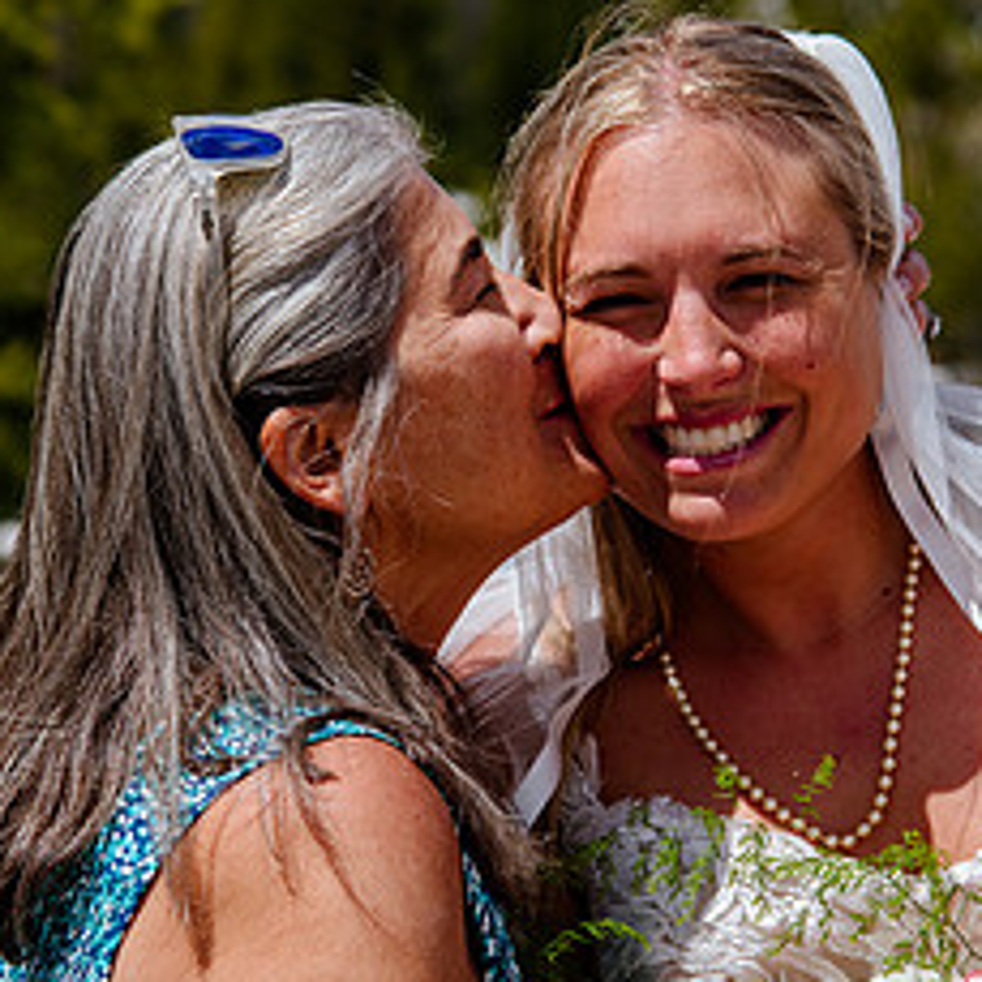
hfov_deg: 9.6
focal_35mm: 183
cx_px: 532
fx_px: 5873
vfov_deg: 9.6
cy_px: 407
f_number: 5
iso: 200
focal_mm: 85
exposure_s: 1/500
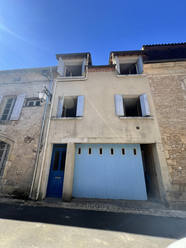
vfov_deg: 106.2
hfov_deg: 89.9
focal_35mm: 13
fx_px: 93
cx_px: 93
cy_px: 124
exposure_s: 1/407
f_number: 1.8
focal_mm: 1.57
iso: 32
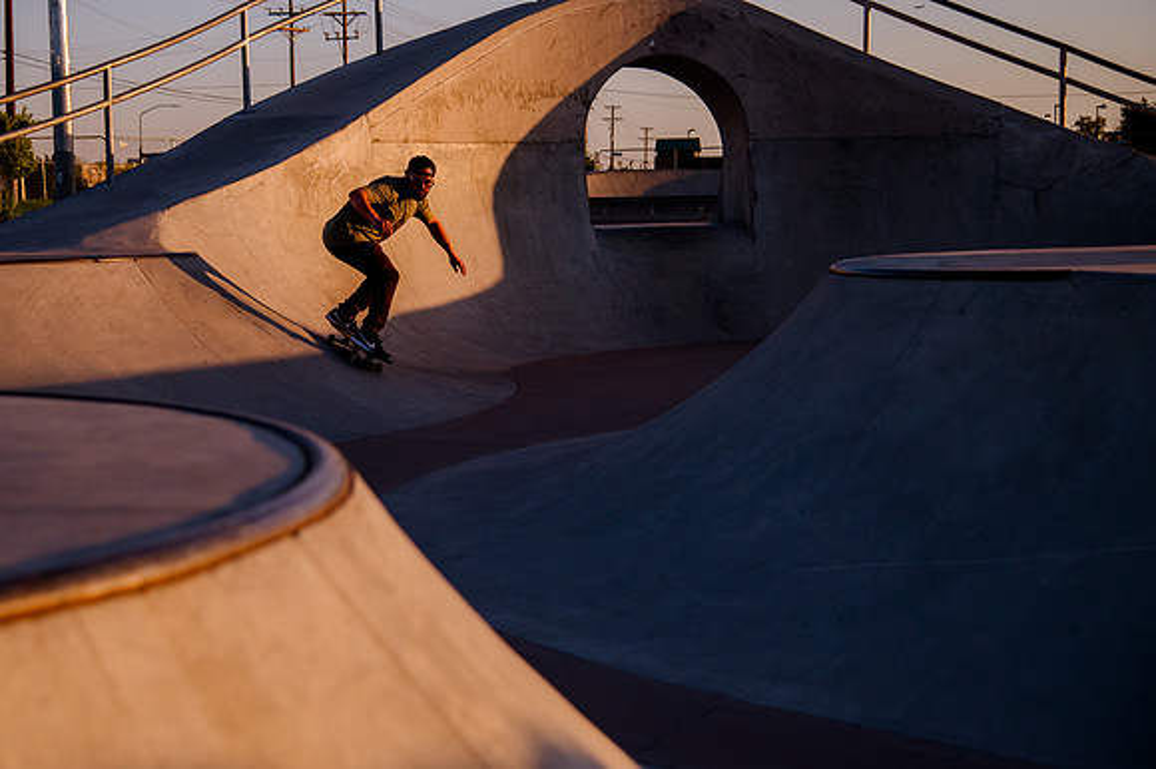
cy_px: 305
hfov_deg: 29.5
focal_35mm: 68
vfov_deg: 19.9
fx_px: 2190
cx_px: 459
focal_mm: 55
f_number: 4
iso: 1000
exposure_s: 1/5000
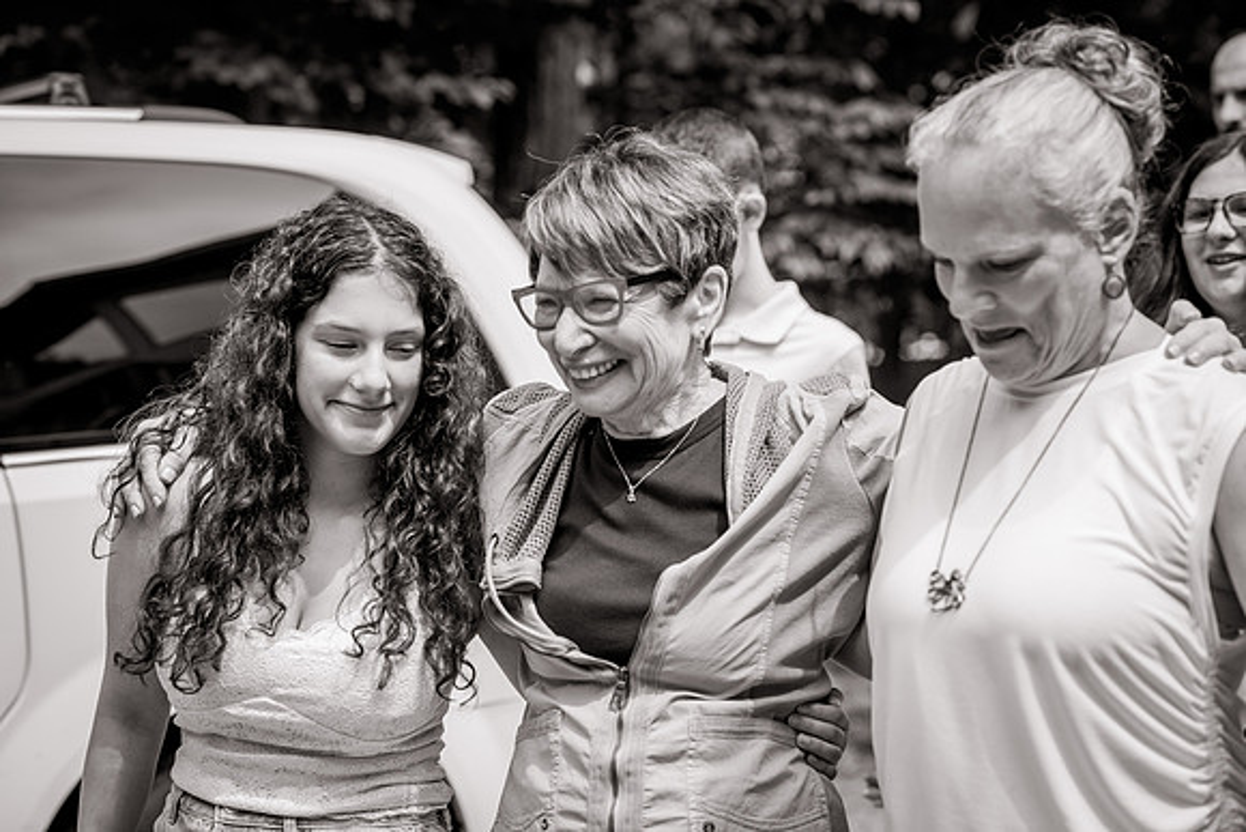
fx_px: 2942
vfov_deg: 16.1
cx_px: 623
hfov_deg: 23.9
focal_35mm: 85
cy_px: 416
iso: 200
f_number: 4
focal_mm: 85
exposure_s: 1/1000
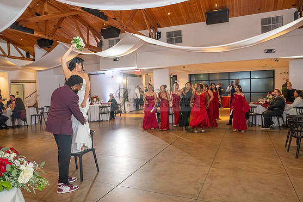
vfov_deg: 51.3
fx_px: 210
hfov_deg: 71.5
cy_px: 98
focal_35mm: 25
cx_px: 154
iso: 2000
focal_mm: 24
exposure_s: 1/200
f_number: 3.5
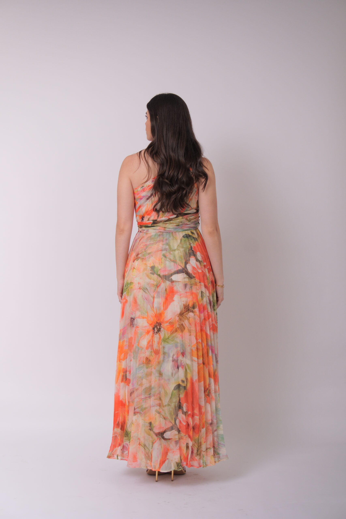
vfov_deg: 37.8
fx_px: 757
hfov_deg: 25.8
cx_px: 173
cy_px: 260
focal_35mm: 52
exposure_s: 1/250
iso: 400
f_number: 5.6
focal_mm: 35
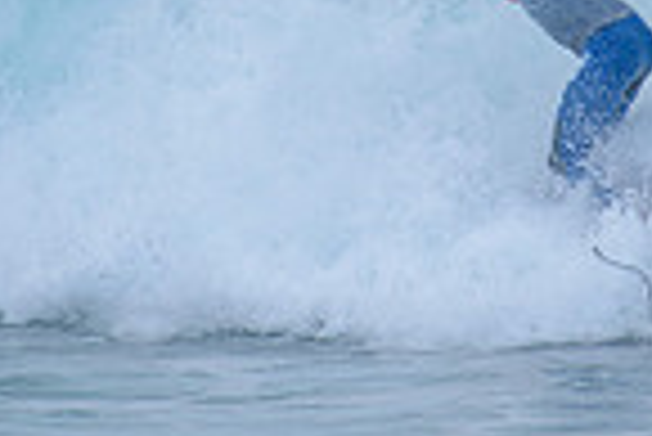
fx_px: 36185
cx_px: 432
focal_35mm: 1996
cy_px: -155
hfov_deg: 1.0
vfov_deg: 0.7
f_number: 5.6
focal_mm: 500
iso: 140
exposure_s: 1/800
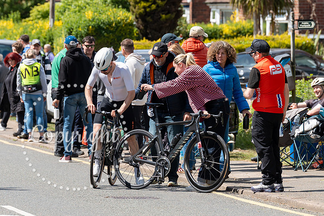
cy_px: 96
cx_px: 113
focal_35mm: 298
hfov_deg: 6.9
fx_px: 2679
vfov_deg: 4.6
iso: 320
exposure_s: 1/1000
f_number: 5.6
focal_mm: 200
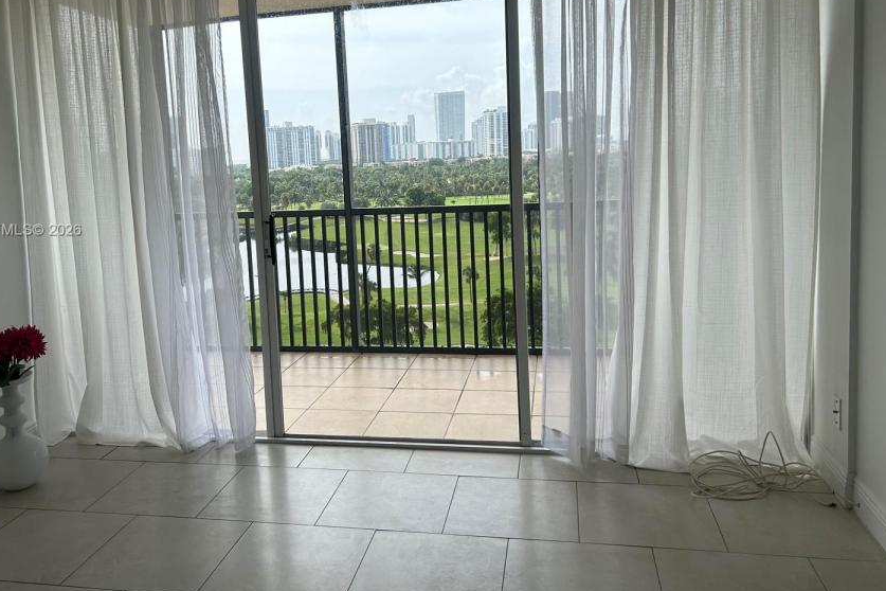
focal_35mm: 31
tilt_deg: -4.7
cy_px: 231
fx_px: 763
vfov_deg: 42.1
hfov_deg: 60.1
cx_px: 392
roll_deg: +3.9
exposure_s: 1/1669
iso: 50
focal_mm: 5.7
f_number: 1.5
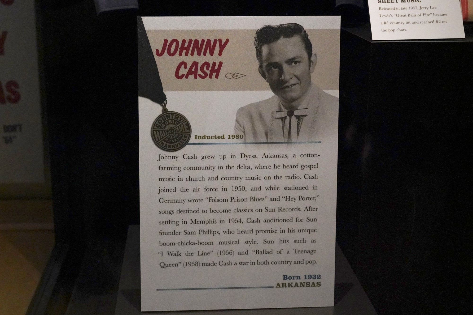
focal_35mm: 38
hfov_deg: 50.7
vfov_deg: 35.1
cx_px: 236
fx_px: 499
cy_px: 158
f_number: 5
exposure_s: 1/100
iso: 10000
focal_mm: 38
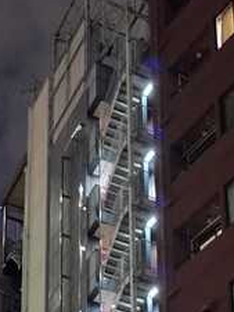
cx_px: 84
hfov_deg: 16.4
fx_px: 810
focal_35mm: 90
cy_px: 551
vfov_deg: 17.8
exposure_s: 1/25
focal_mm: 6.5
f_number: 1.4
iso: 1000
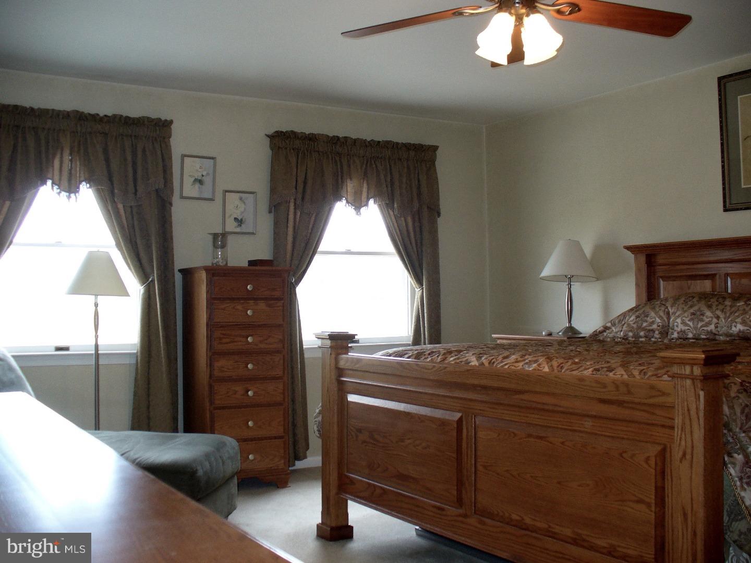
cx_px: 376
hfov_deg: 50.1
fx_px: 803
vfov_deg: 38.7
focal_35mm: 37
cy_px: 282
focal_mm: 6.1
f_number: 2.8
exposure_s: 1/40
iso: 100
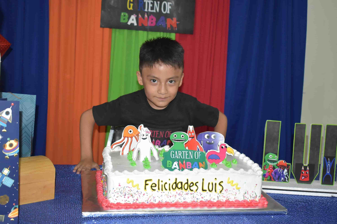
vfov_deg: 28.9
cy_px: 112
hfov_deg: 42.3
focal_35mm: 46
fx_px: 435
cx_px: 168
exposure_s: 1/60
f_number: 4.2
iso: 1600
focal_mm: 31
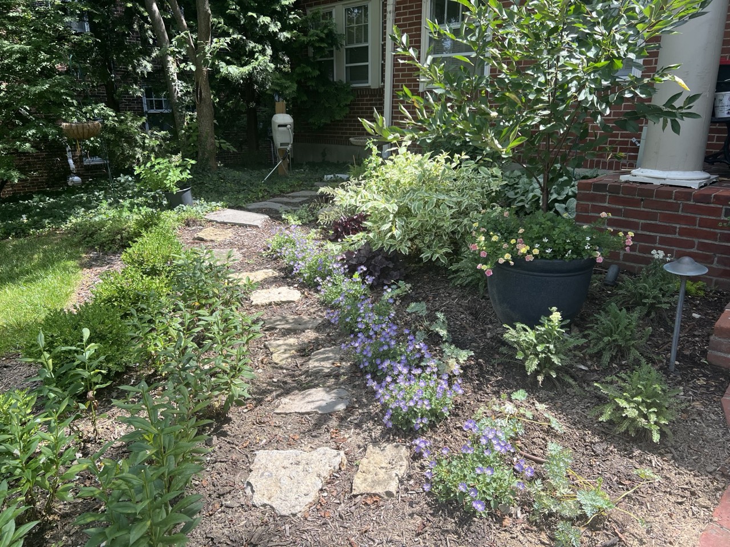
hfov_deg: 67.3
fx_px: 548
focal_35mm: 26
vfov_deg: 53.1
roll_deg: +0.3
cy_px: 274
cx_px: 365
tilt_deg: -17.1
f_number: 1.5
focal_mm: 5.7
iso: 50
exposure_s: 1/932
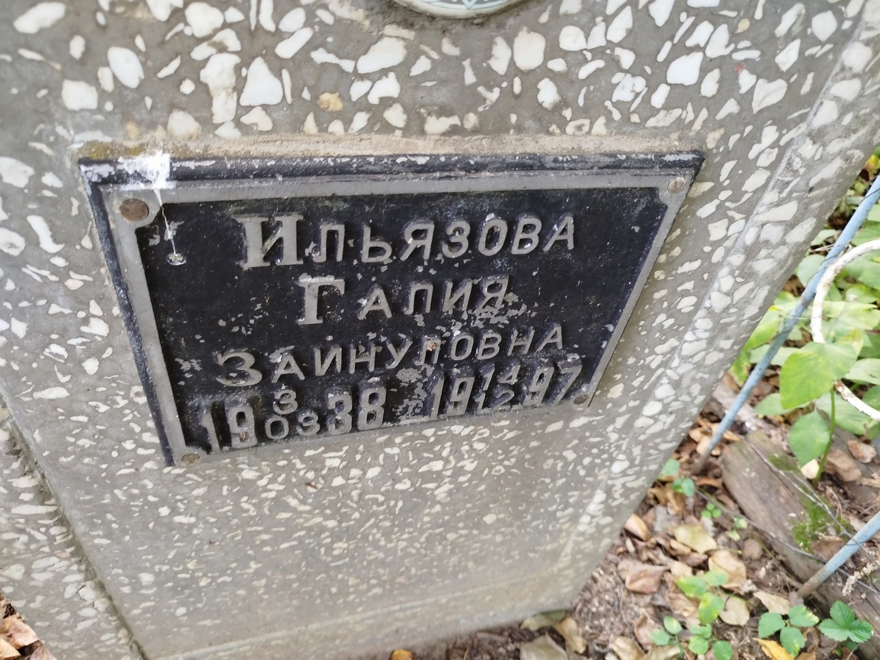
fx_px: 610
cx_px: 440
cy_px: 330
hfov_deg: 71.6
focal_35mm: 24
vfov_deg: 56.8
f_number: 1.7
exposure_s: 1/33
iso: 320
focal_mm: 5.31
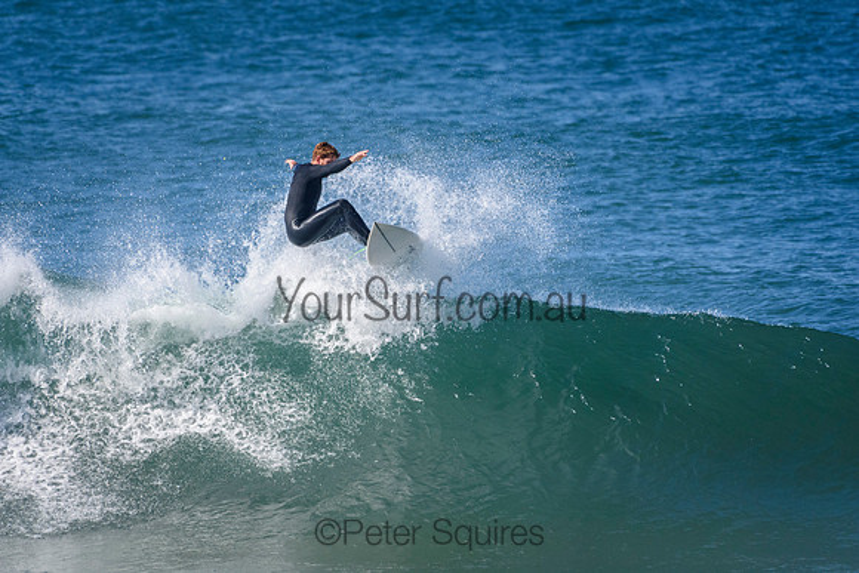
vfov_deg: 1.8
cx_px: 430
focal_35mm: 750
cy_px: 286
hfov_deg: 2.7
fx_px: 17902
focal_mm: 500
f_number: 5.6
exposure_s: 1/4000
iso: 720
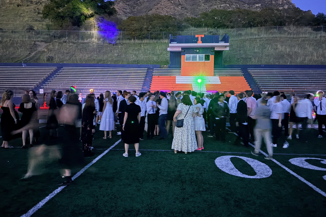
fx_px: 244
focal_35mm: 27
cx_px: 163
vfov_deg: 47.9
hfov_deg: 67.4
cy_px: 101
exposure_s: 1/5
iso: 5000
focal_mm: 6.76
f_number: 1.78
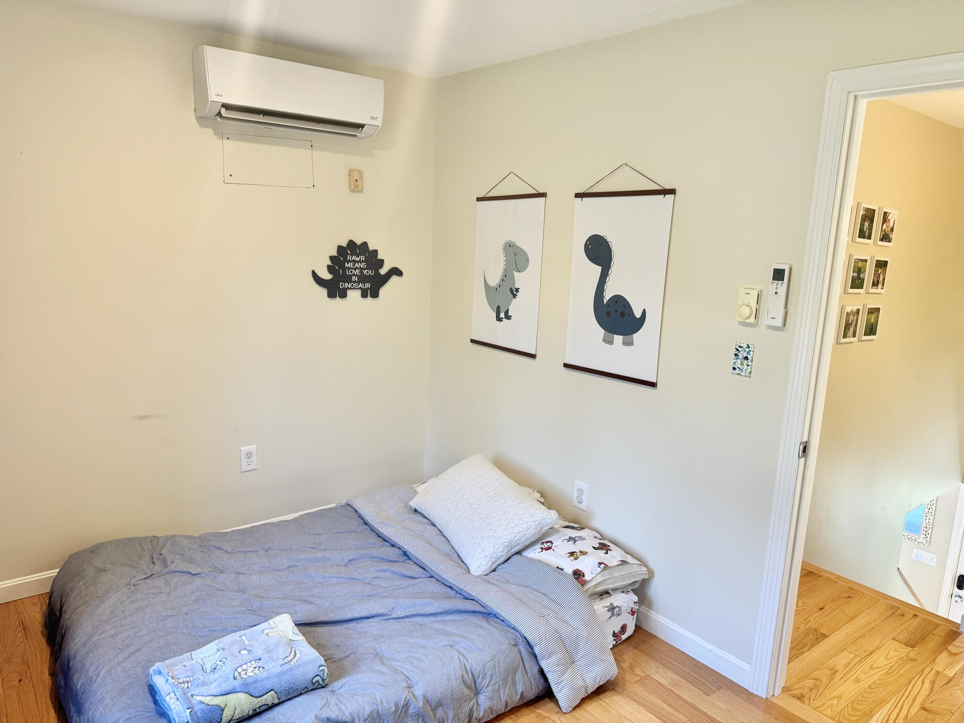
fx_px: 668
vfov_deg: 56.8
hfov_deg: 71.6
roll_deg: -2.8
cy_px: 362
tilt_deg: -11.0
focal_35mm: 24
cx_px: 482
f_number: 1.78
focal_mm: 6.76
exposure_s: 1/120
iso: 160
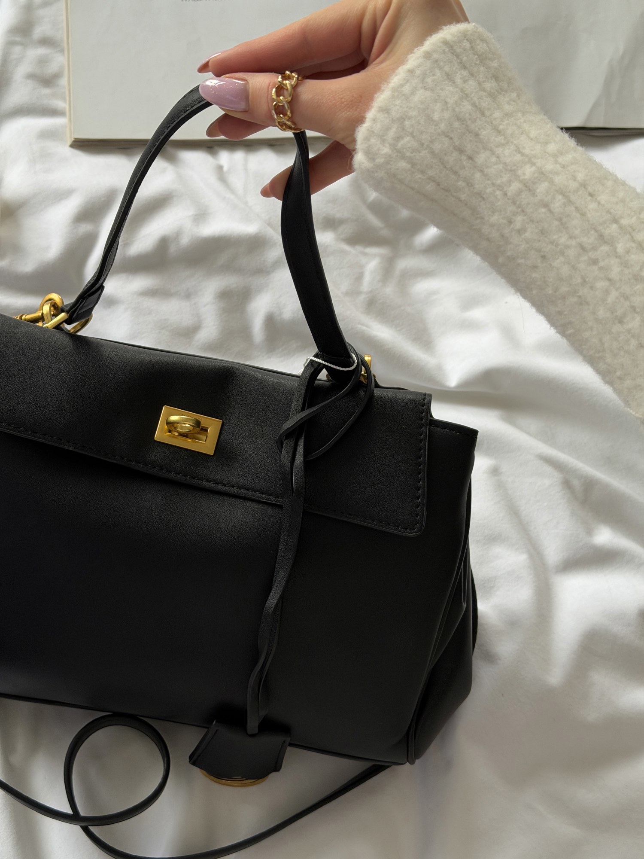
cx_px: 322
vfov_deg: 39.7
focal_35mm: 48
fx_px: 1191
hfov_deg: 30.3
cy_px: 430
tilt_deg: -66.9
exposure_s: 1/60
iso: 160
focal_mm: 6.76
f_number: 1.78
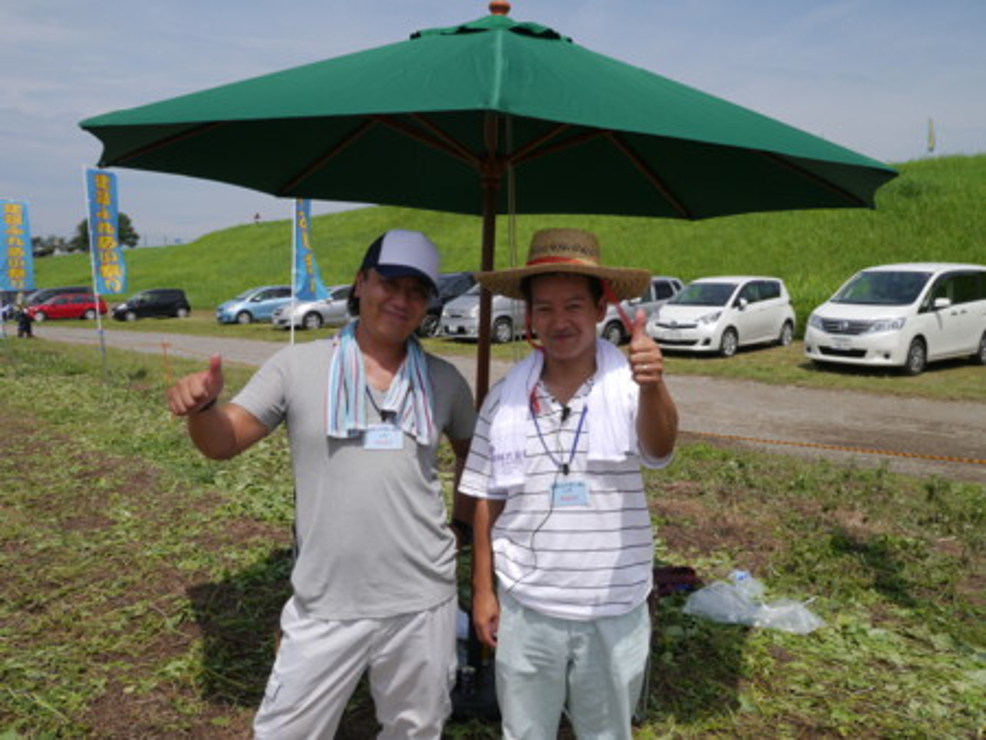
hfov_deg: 59.9
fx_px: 855
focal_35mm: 30
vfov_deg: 46.8
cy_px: 370
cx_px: 493
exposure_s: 1/640
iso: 160
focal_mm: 15
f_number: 9
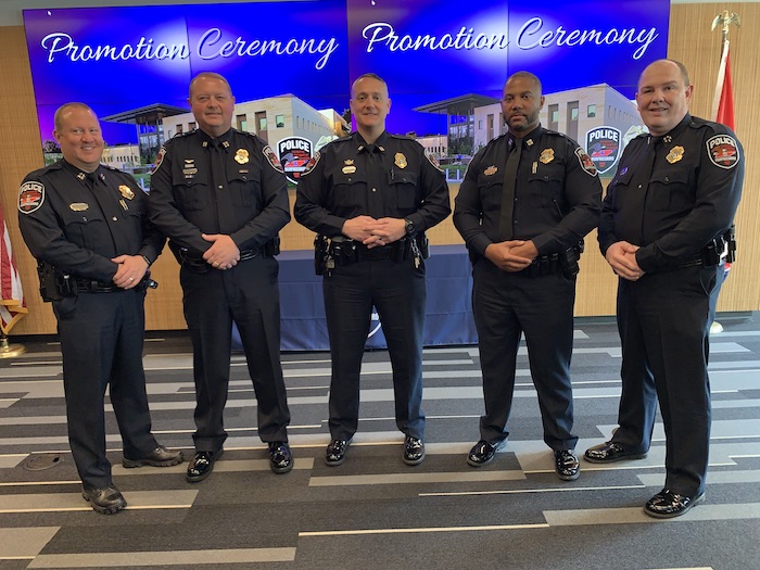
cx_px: 380
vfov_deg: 53.1
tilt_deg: -13.2
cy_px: 285
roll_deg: +1.8
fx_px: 571
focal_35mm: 26
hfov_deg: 67.3
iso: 100
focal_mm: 4.25
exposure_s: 1/60
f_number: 1.8
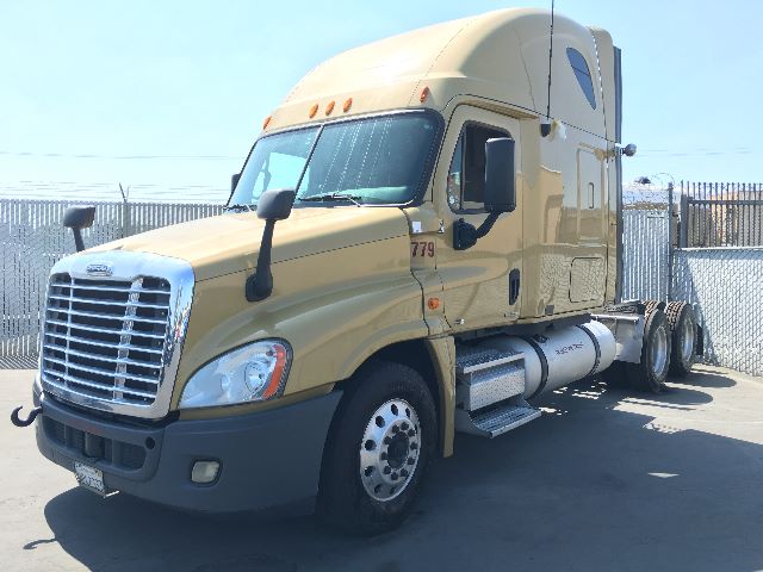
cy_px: 286
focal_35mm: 29
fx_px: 639
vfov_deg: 48.2
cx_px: 382
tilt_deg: -0.7
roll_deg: +0.1
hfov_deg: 61.7
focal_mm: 4.15
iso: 25
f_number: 2.2
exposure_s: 1/384
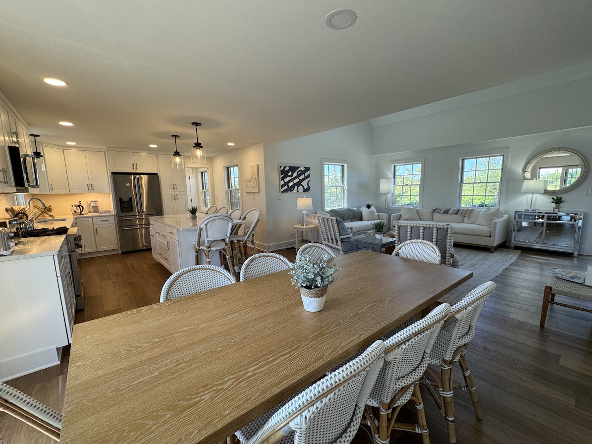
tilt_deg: -8.3
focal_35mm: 15
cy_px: 227
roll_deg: +1.1
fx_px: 257
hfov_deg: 98.2
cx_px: 300
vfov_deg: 81.7
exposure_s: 1/120
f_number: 2.2
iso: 80
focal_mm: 2.22
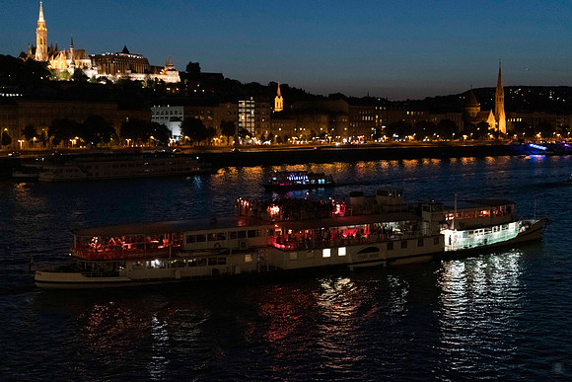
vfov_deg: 26.0
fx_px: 826
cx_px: 286
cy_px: 191
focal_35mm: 52
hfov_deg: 38.2
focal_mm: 52
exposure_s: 1/100
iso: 3600
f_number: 3.5
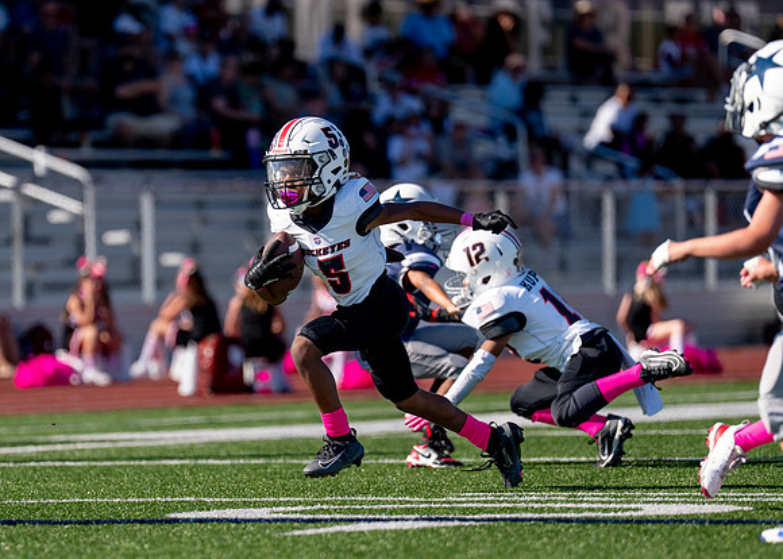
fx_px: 7039
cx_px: 269
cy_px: 291
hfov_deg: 6.4
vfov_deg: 4.5
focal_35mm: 317
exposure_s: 1/8000
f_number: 2.8
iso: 320
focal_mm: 200
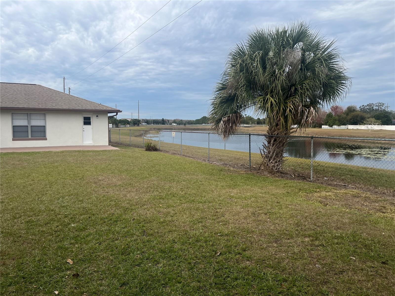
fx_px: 297
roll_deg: +1.0
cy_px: 148
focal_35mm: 26
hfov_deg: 67.3
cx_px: 198
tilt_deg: -3.4
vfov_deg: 53.1
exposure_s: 1/2309
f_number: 1.6
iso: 50
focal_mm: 5.1
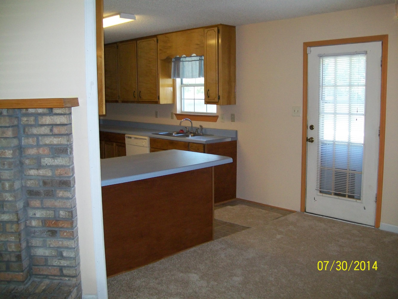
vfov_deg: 41.8
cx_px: 199
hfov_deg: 54.0
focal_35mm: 34
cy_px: 150
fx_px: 391
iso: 160
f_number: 2.7
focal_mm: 6.1
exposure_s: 1/60
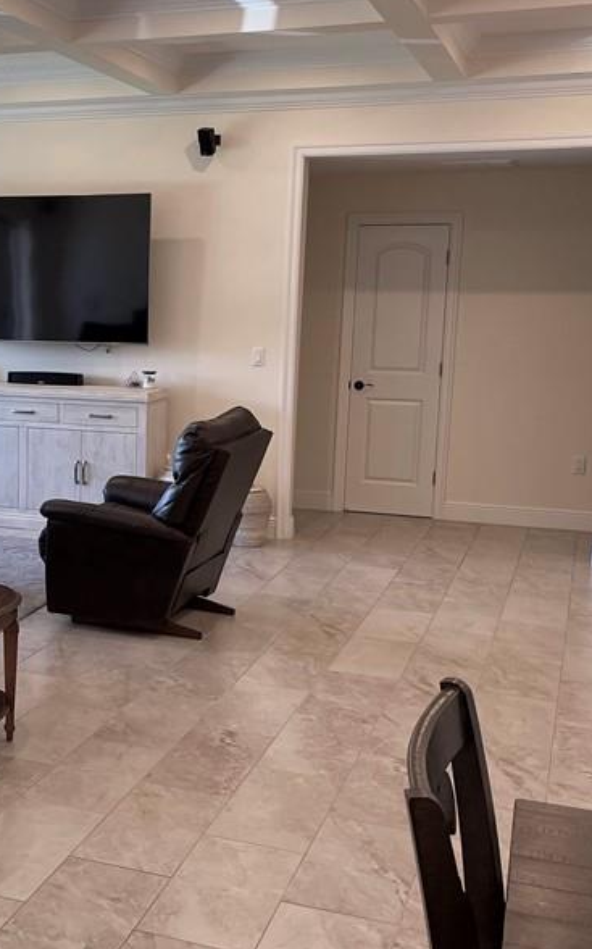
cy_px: 502
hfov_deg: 25.9
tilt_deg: -8.8
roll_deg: -1.3
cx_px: 55
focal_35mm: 48
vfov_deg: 41.8
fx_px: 1240
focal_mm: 5.1
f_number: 1.6
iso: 125
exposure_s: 1/120
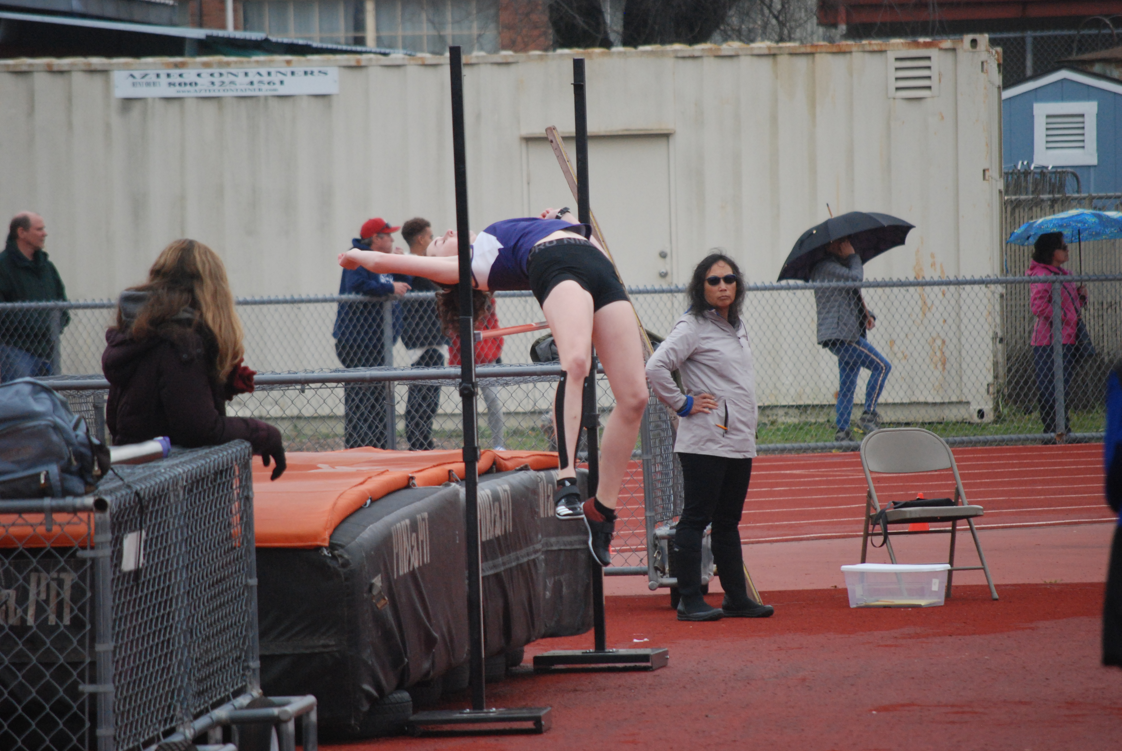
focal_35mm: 300
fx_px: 9361
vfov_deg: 4.6
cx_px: 561
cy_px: 376
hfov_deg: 6.9
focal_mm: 200
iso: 1000
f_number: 5.6
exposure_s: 1/1000
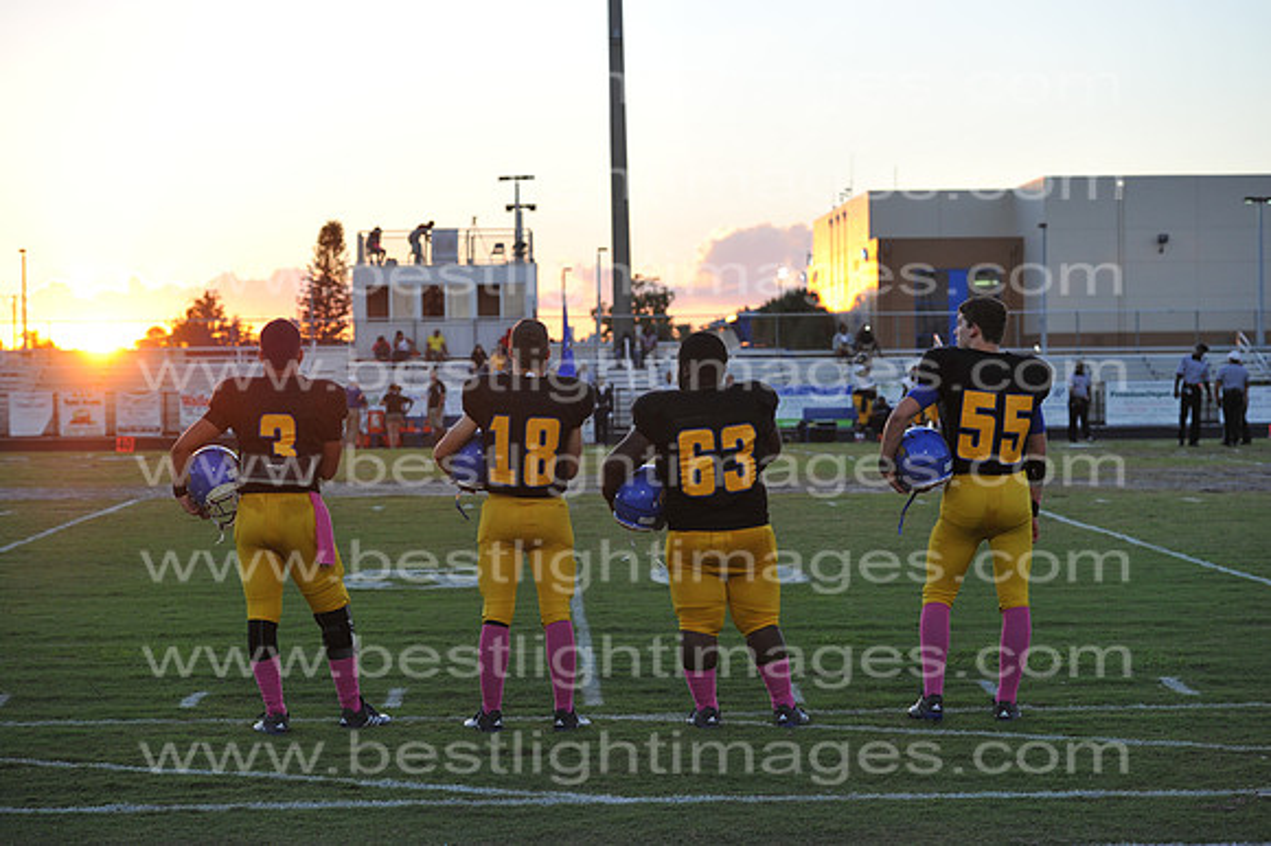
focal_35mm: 82
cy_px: 423
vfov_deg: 16.6
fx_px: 2893
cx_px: 636
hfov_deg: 24.8
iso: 800
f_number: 4
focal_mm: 82
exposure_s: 1/800
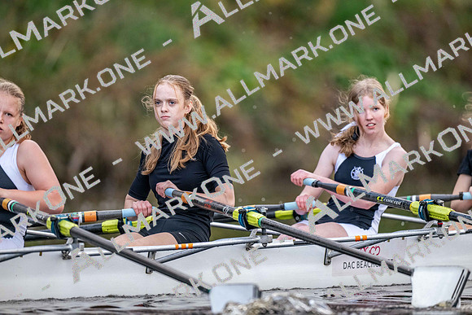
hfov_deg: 3.4
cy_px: 158
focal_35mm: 600
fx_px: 7868
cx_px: 236
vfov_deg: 2.3
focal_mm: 600
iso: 2500
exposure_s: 1/2500
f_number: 4
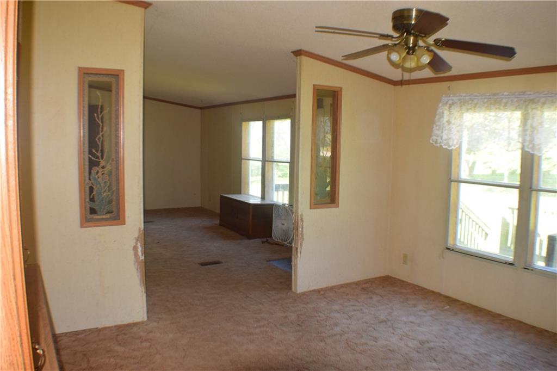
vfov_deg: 35.5
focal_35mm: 38
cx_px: 278
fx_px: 580
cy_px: 186
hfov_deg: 51.3
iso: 800
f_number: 5.6
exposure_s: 1/125
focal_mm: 25
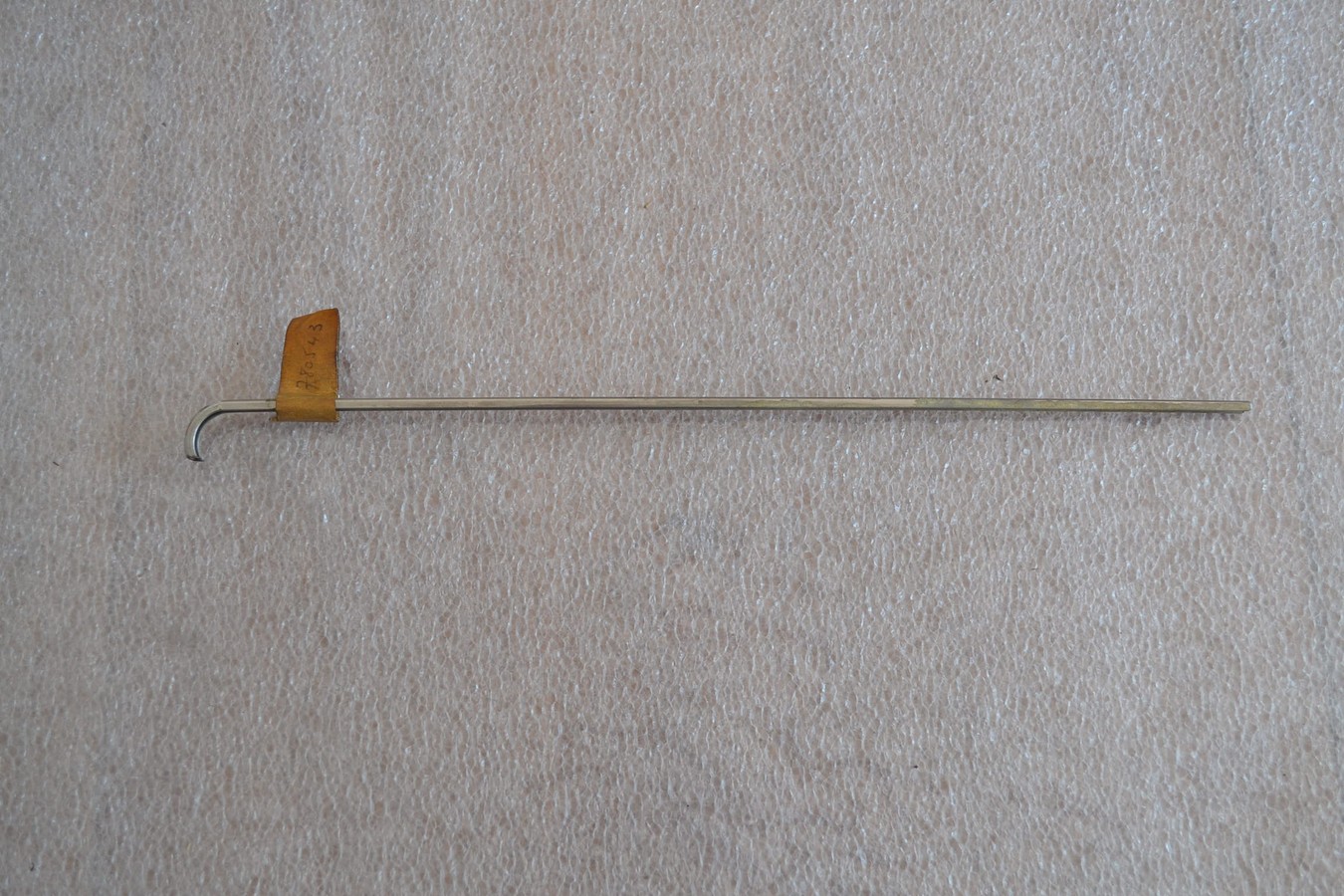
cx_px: 672
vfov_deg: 34.2
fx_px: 1456
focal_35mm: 39
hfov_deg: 49.6
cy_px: 448
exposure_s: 1/100
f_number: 5
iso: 400
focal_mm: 26
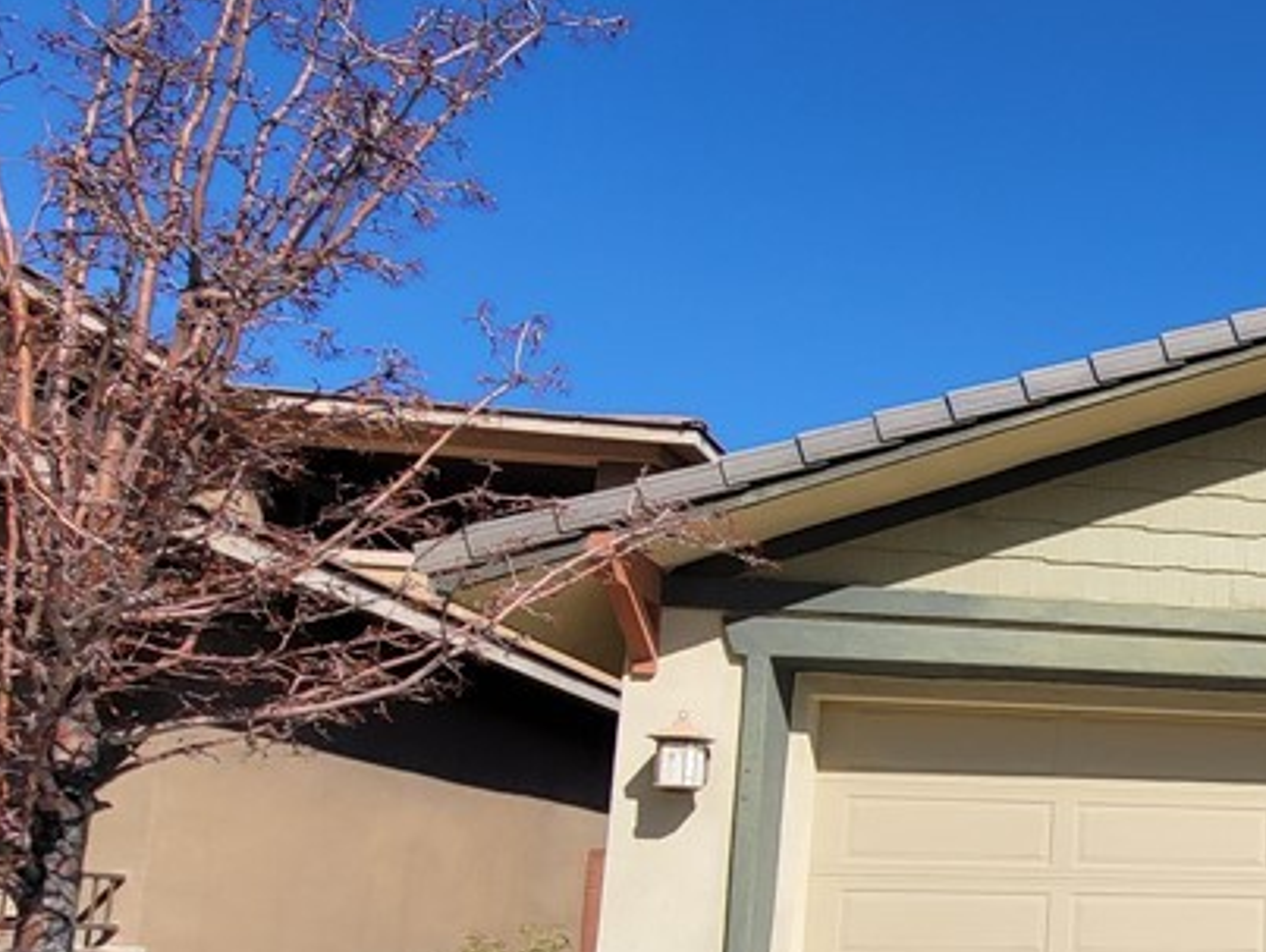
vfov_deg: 41.0
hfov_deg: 40.0
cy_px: 773
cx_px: 1508
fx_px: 1208
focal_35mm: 33
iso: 64
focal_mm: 2.2
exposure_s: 1/2216
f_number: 2.2
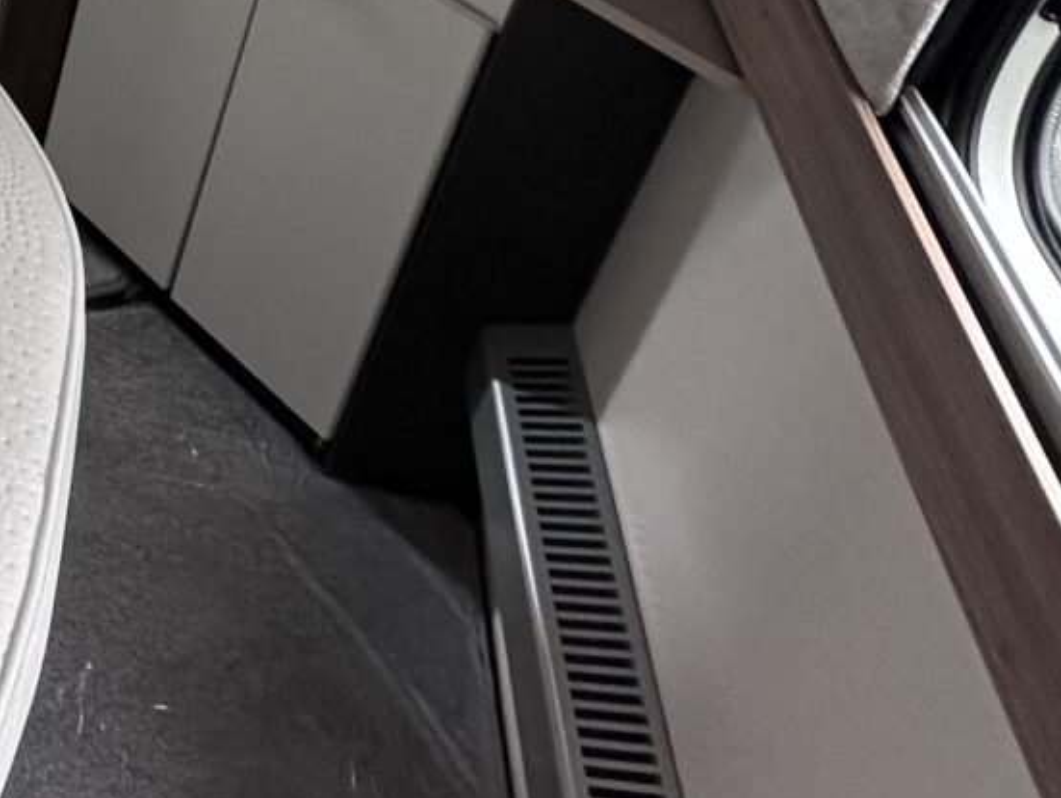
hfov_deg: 25.7
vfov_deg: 25.2
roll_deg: +2.9
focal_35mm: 52
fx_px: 1595
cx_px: -587
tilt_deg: -24.2
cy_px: -164
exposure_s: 1/99
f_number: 2.2
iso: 160
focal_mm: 2.22
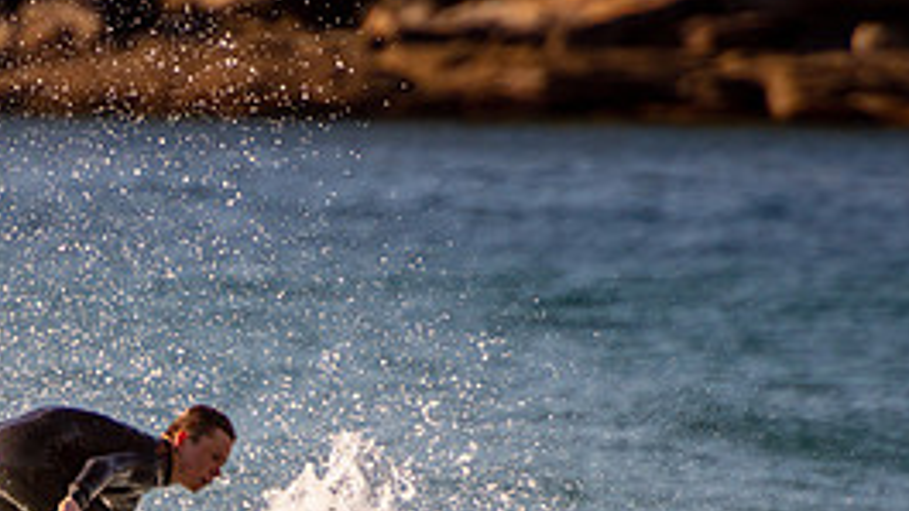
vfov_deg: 0.9
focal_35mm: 1377
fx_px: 33187
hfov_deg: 1.6
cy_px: 636
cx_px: 79
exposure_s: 1/2000
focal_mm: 400
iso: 560
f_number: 5.6
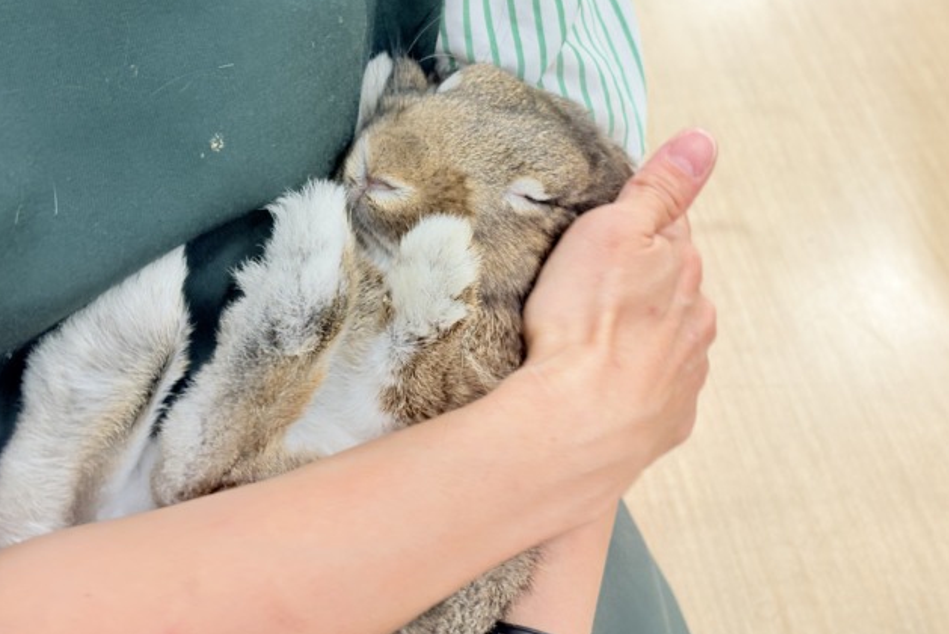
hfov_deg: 36.2
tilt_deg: -44.2
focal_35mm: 55
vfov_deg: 24.6
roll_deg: +3.9
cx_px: 475
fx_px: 1450
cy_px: 306
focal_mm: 5.96
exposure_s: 1/50
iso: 100
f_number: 1.6
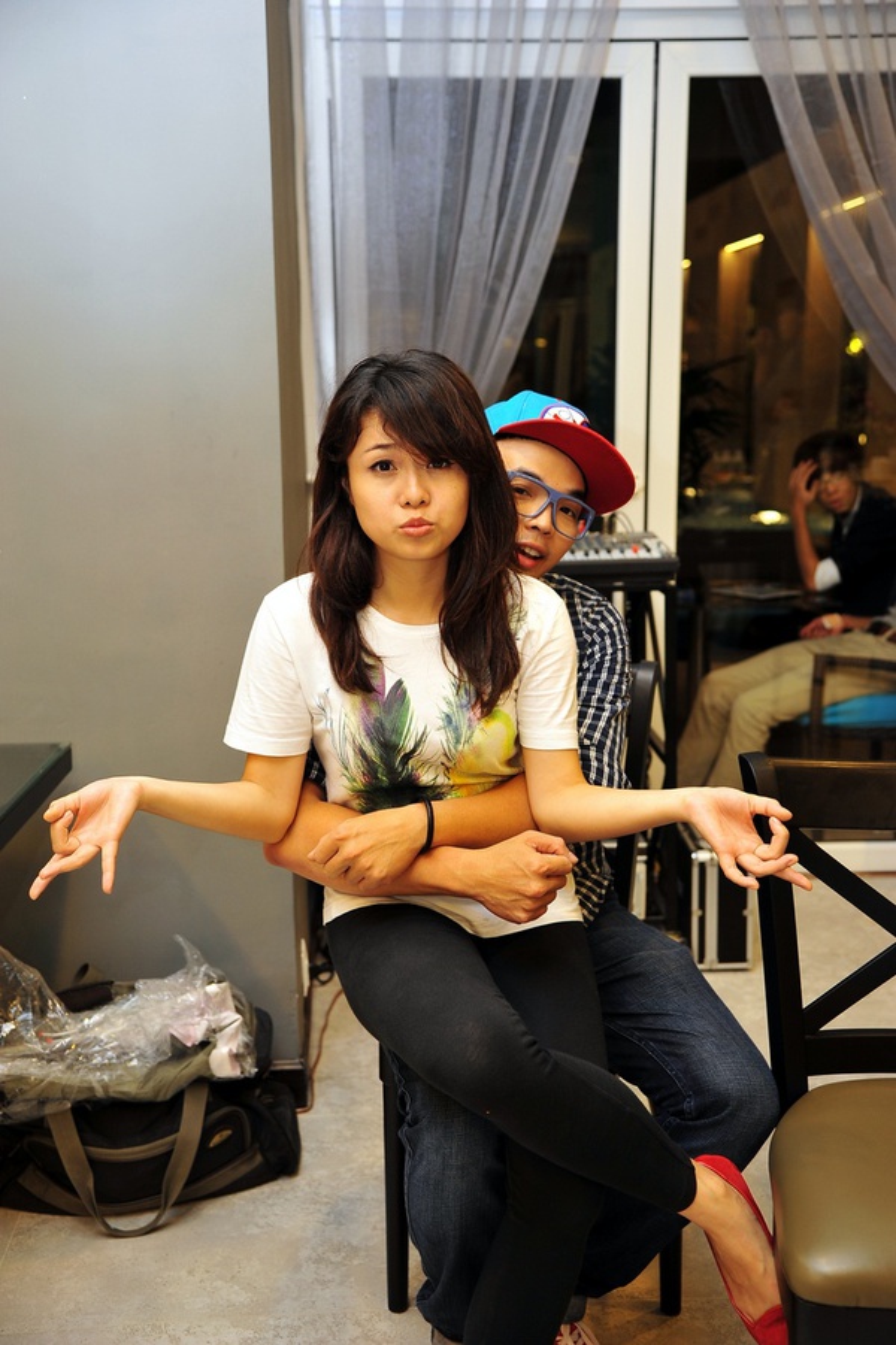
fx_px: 1494
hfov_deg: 33.4
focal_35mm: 40
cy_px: 672
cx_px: 448
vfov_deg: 48.5
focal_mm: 40
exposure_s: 1/50
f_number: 4
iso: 500
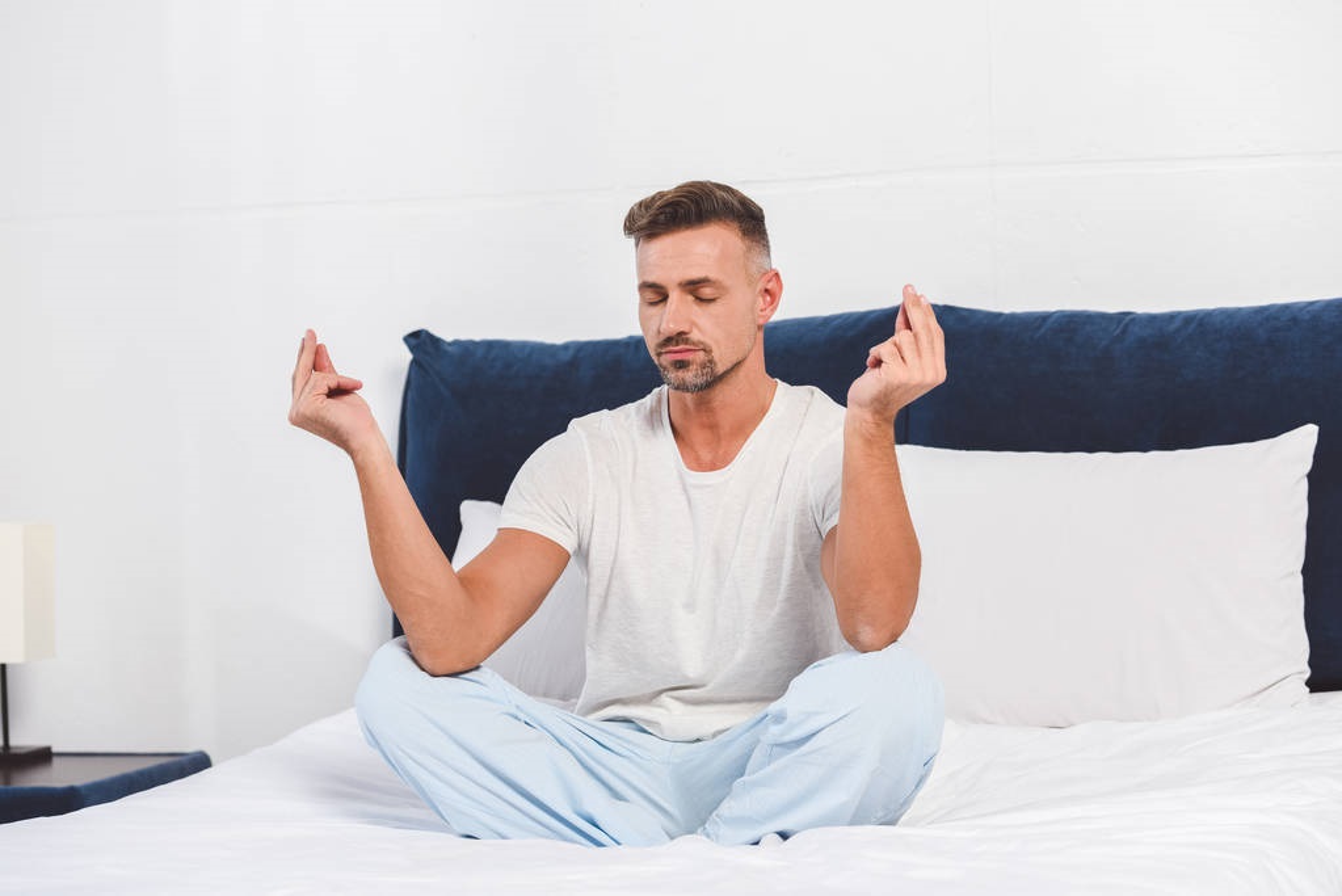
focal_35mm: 86
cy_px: 448
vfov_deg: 15.9
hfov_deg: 23.6
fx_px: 3207
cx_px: 671
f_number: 4.5
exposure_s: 1/160
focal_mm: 86
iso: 160
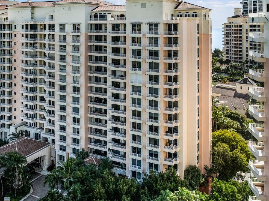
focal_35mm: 39
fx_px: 303
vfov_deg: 36.4
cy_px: 69
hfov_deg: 45.3
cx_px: 51
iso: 250
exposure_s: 1/1250
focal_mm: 12.29
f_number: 2.8
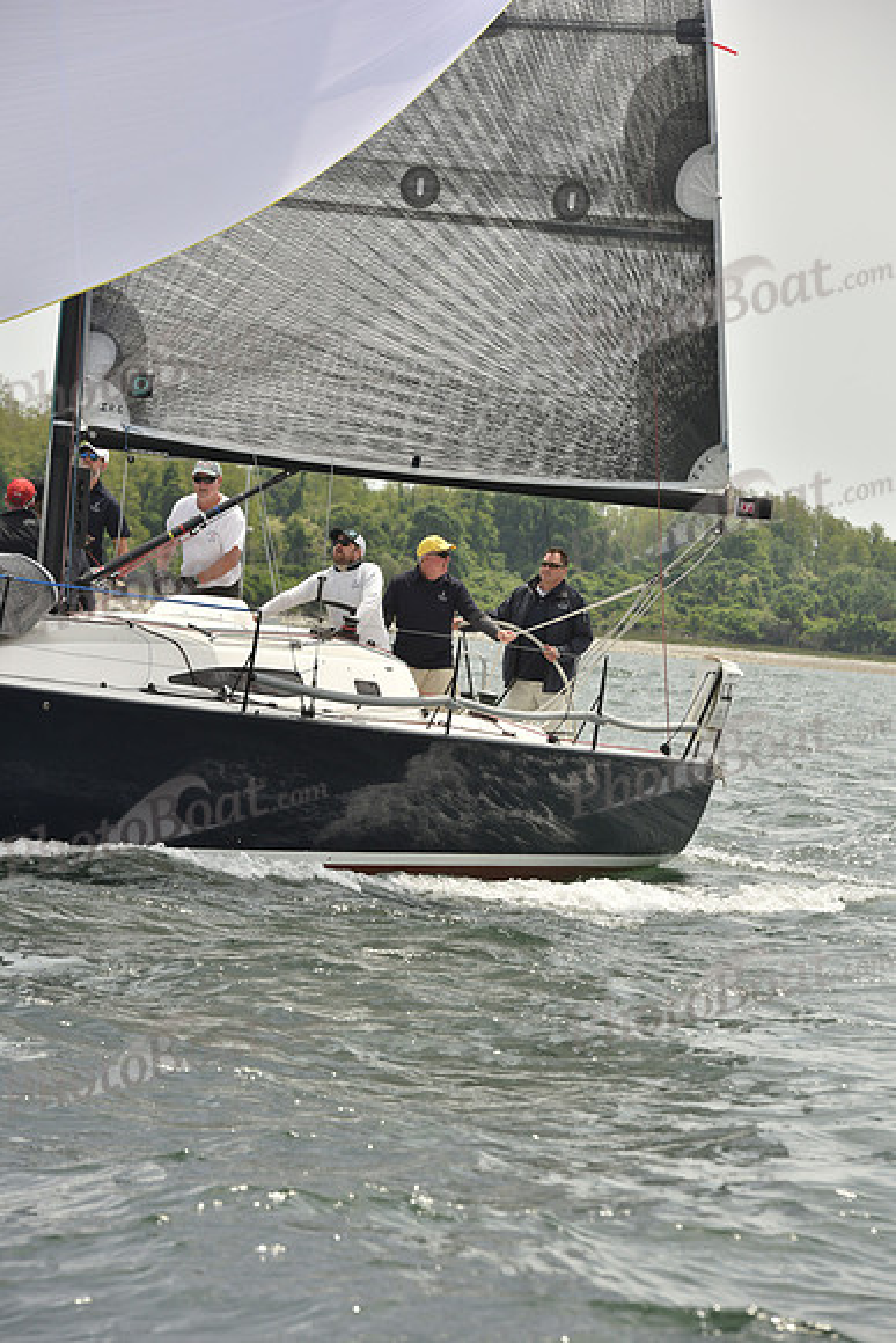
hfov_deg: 8.1
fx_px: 6342
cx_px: 448
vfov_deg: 12.1
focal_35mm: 170
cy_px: 672
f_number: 10
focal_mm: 170
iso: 400
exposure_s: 1/1000
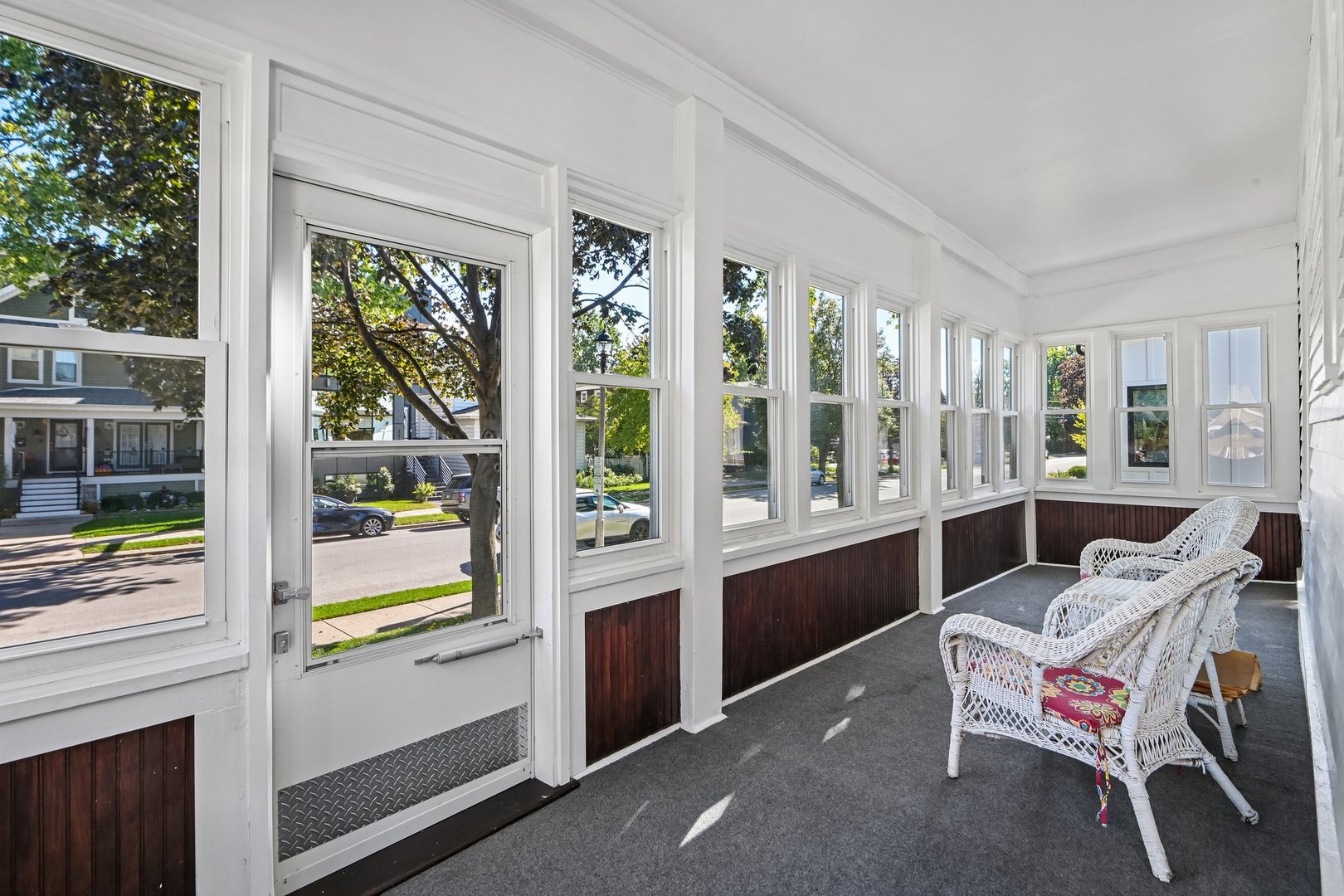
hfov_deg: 96.7
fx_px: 597
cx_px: 672
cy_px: 448
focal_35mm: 16
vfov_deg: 73.7
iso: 400
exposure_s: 1/40
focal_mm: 16
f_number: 13
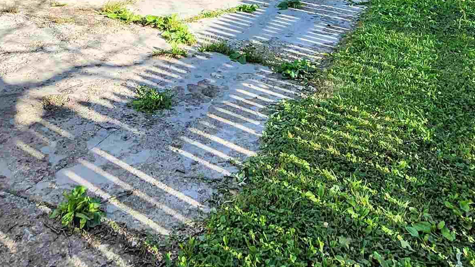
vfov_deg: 27.9
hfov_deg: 54.0
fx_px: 466
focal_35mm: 37
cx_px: 243
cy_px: -57
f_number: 2.2
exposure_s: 1/462
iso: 40
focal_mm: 1.74
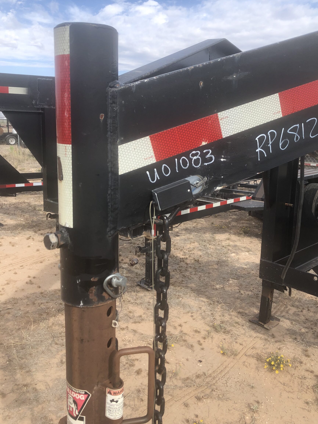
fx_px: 380
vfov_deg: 58.3
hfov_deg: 45.4
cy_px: 193
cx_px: 171
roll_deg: -3.5
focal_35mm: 31
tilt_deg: -13.0
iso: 20
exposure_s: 1/972
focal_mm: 3.99
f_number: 1.8
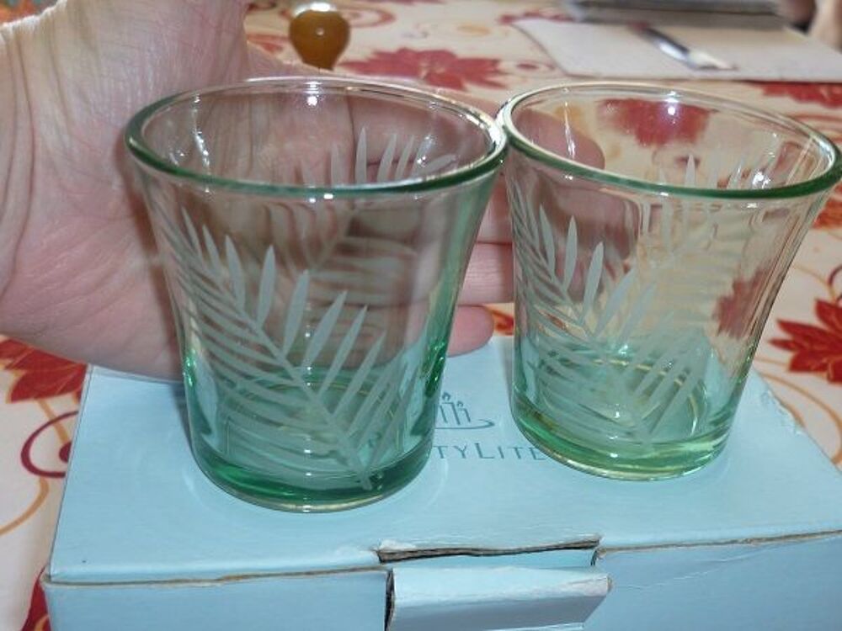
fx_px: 1022
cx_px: 421
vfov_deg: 34.3
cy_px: 316
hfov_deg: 44.8
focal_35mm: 42
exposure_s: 1/30
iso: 125
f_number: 3.3
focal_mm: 7.5
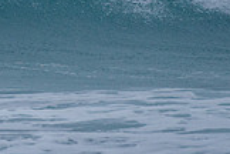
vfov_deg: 0.6
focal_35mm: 2199
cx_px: -135
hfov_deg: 0.9
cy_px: -82
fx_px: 14048
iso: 400
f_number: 5.6
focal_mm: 500
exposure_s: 1/2000
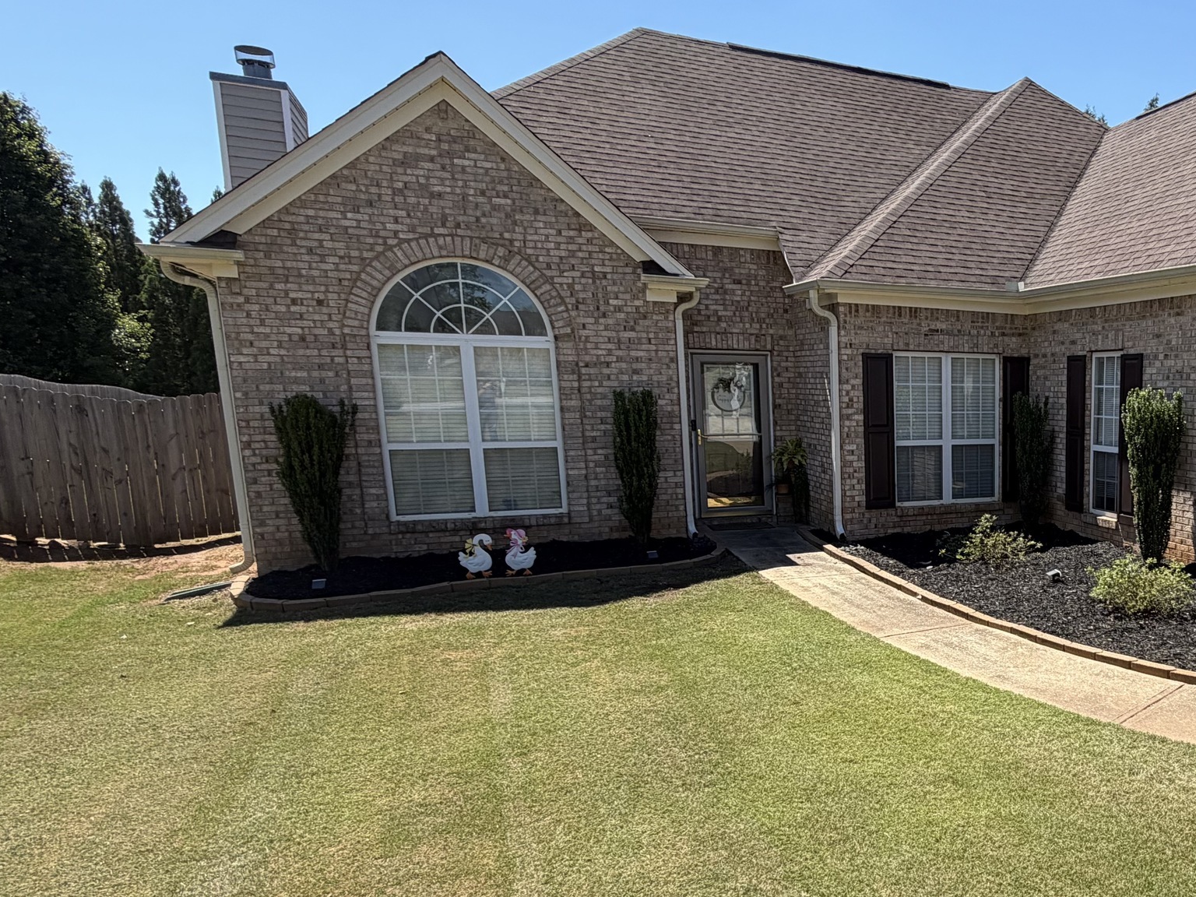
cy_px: 561
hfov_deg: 56.2
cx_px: 1040
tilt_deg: -11.1
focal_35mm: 28
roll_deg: +0.3
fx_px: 967
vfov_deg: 49.3
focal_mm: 2.22
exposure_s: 1/770
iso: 32
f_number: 2.2
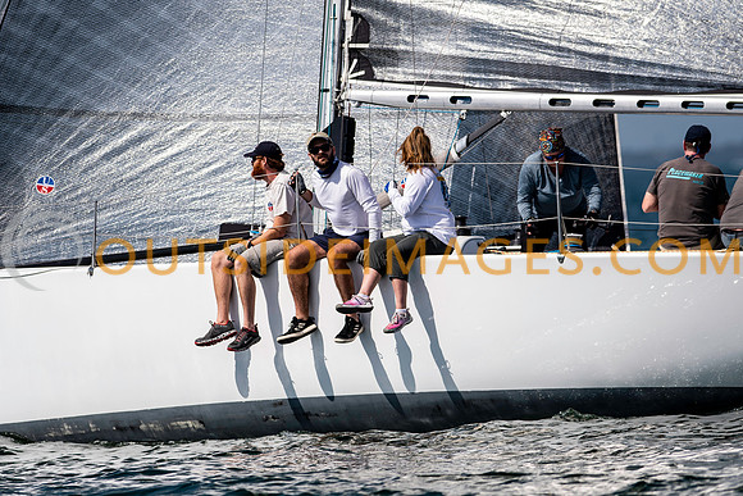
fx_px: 9289
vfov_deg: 3.1
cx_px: 372
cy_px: 248
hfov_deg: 4.6
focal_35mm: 450
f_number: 5
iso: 200
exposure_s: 1/4000
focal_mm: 300
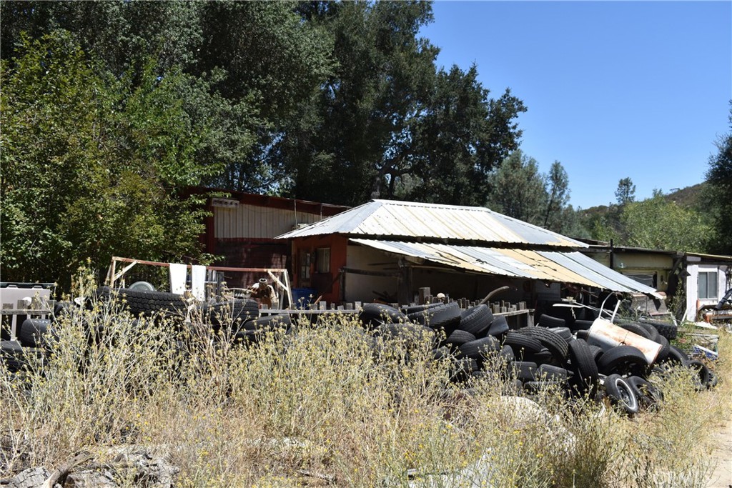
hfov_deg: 55.1
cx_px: 366
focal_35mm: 34
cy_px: 244
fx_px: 702
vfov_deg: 38.4
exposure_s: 1/250
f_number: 8
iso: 100
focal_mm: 23
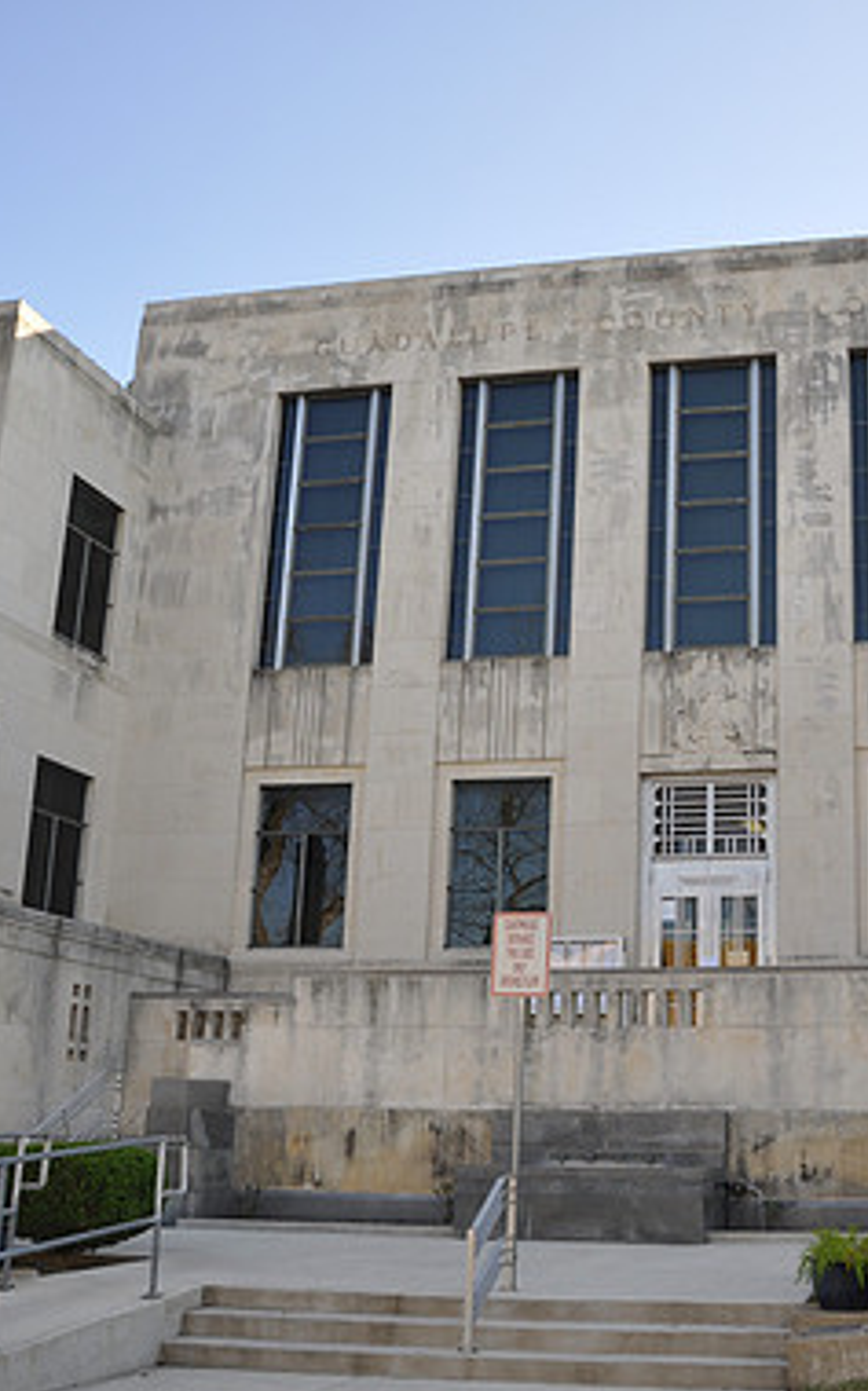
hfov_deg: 29.4
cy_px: 694
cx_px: 758
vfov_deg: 47.2
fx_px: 1592
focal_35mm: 42
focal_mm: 18
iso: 220
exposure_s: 1/125
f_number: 5.6
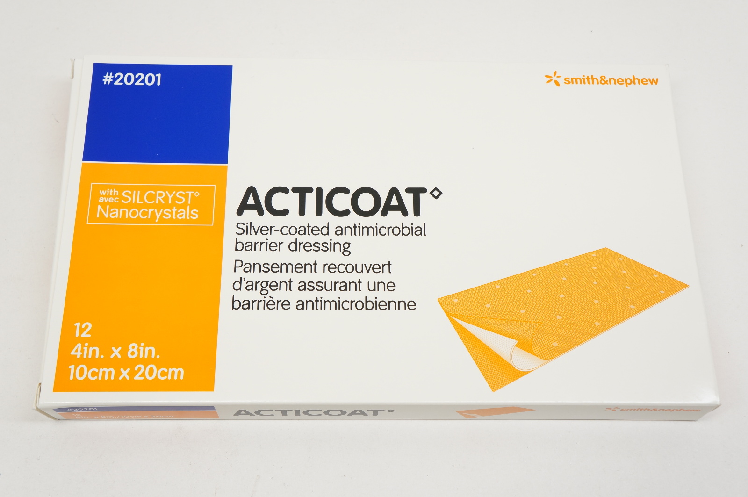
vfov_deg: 32.9
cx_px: 374
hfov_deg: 48.0
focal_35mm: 40
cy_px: 248
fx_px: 841
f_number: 6.3
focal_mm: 27
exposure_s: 1/80
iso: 400
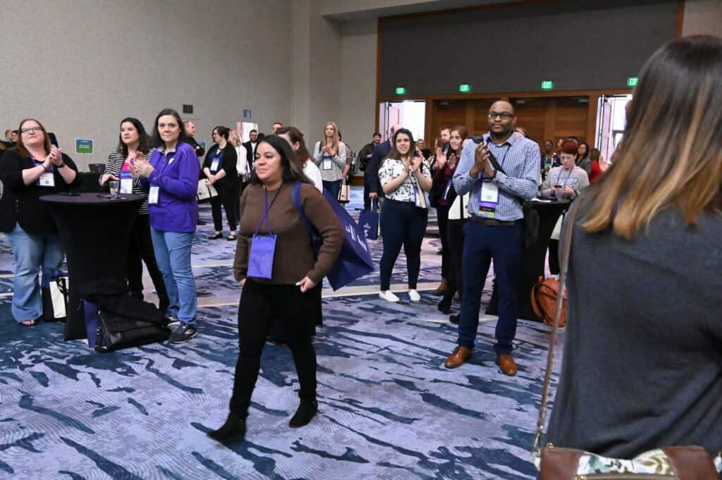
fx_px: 611
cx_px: 361
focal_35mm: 30
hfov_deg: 61.1
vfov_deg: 42.9
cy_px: 240
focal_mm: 30.5
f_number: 8
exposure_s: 1/160
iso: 32000
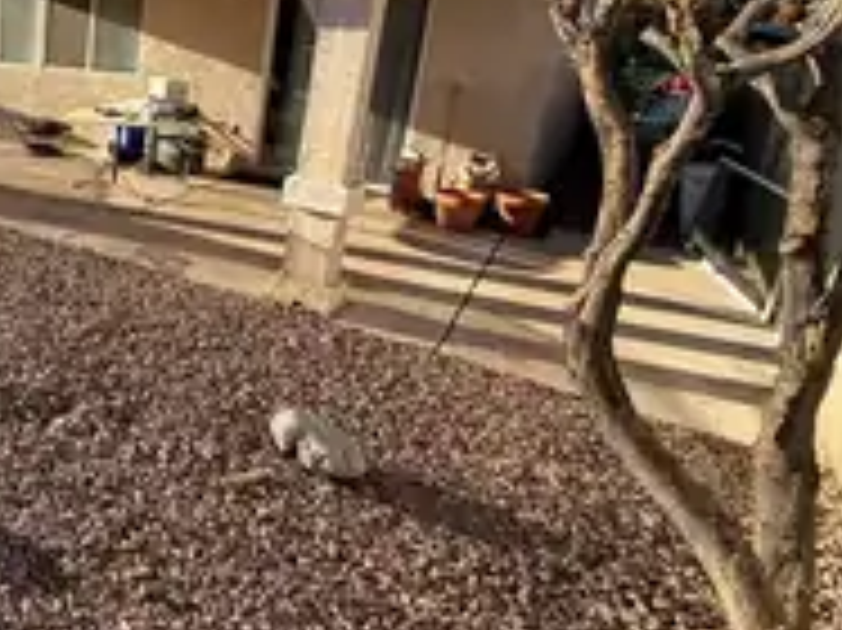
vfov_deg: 45.4
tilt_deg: -12.0
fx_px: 729
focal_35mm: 30
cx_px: -32
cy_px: 171
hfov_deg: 47.7
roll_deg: -1.8
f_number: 2.2
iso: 50
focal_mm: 2.22
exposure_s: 1/942
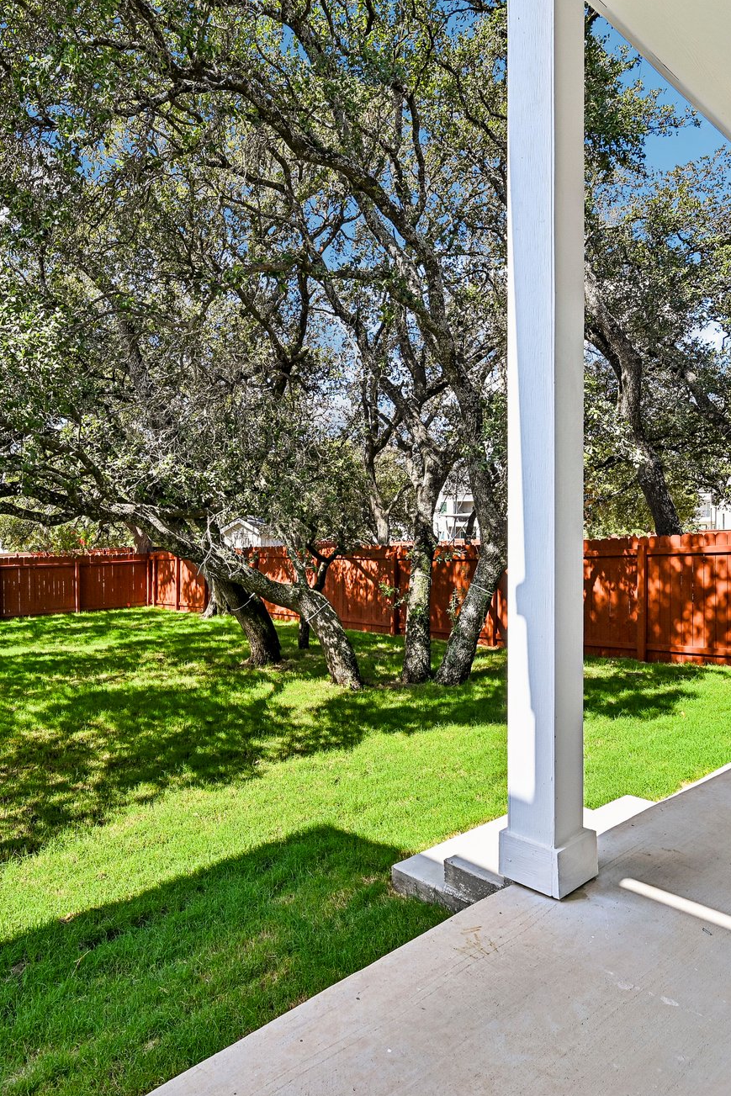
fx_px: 670
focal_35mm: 22
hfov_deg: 56.5
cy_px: 529
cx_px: 268
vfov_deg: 78.6
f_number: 8
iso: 100
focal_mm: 14
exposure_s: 1/100
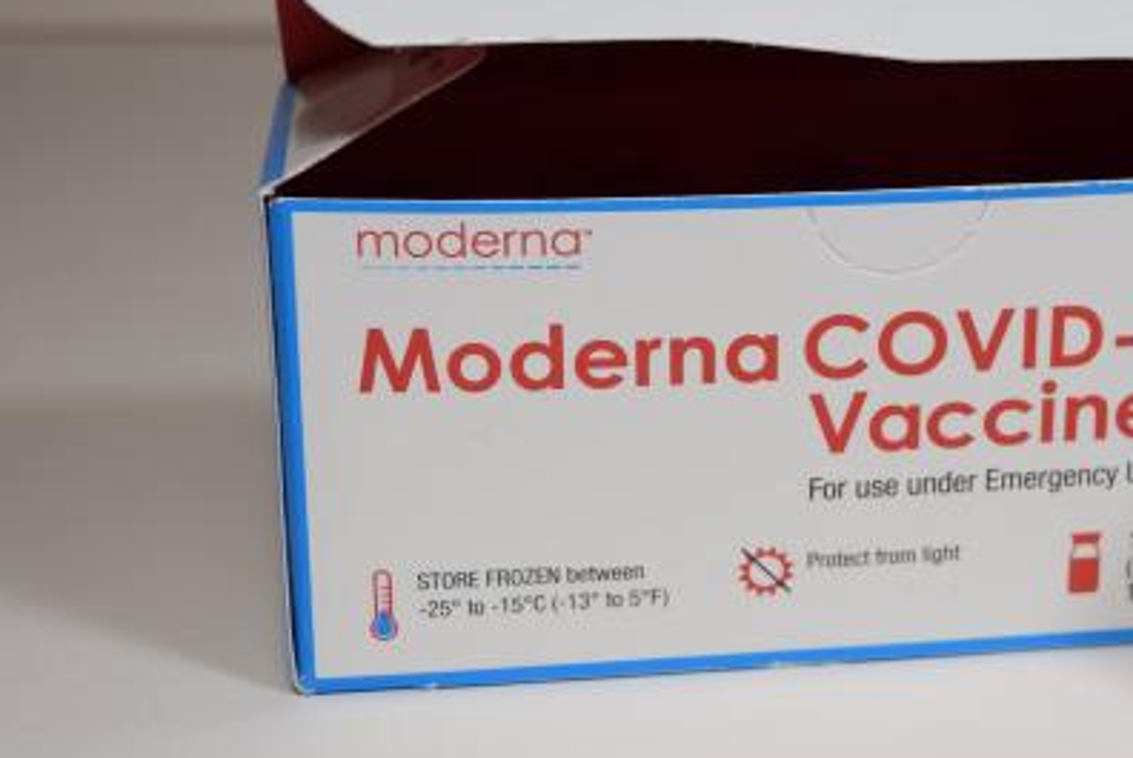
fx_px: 2926
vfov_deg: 14.7
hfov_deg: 21.6
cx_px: 930
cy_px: 269
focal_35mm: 93
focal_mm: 35
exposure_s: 1/200
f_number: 7.1
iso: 400
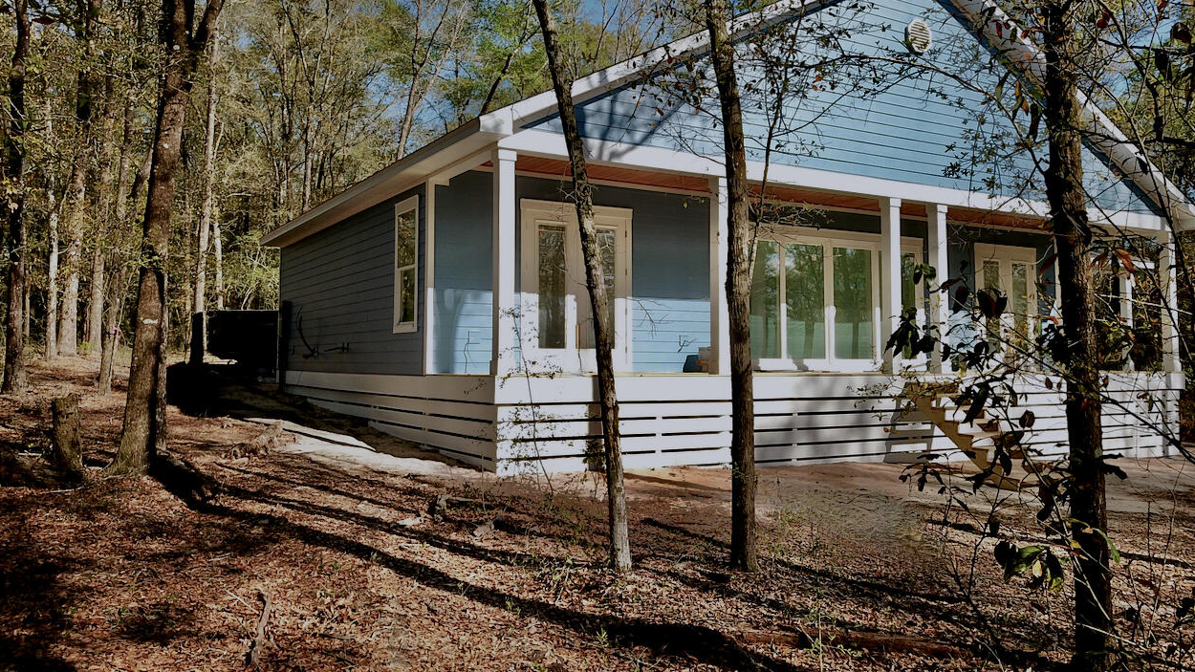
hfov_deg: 66.1
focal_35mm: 29
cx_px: 594
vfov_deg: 40.1
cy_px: 298
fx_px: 919
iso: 100
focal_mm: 4.73
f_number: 2.2
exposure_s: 1/887
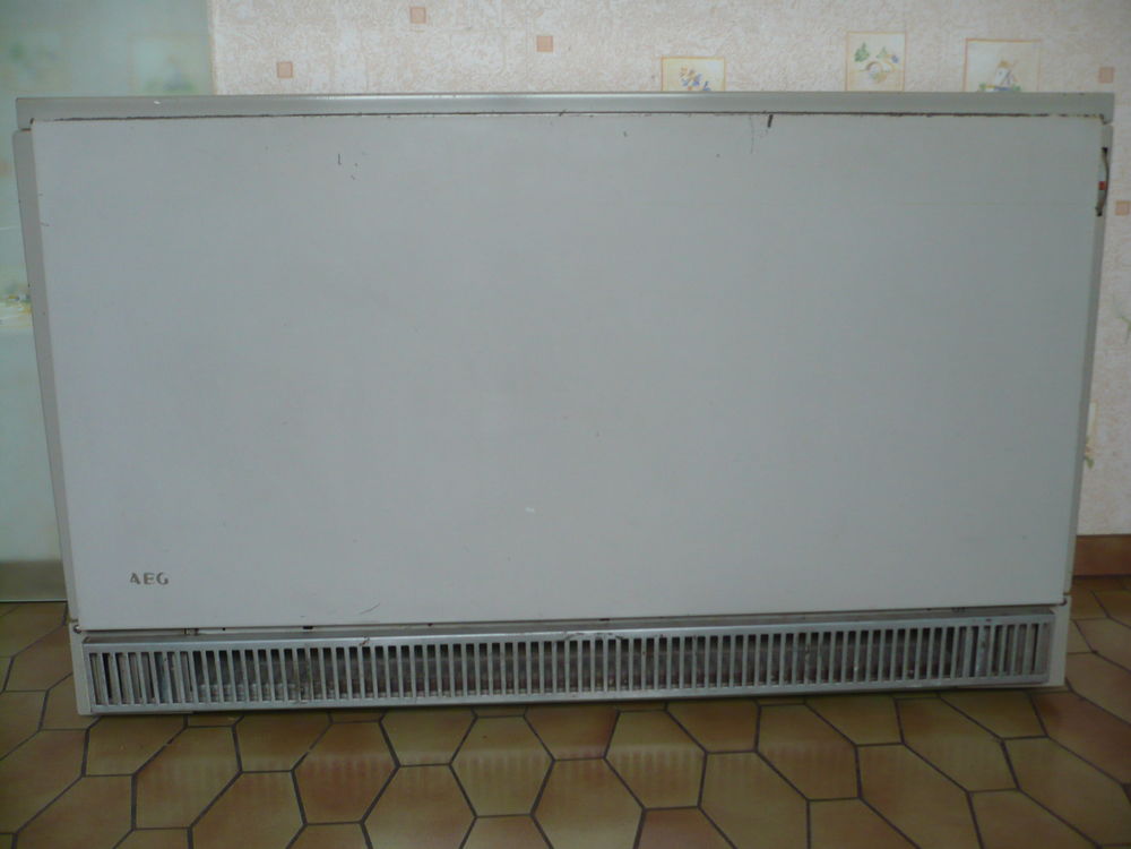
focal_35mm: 35
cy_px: 424
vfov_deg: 40.7
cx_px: 566
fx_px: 1144
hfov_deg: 52.6
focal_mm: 5.8
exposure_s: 1/30
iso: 200
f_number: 2.8
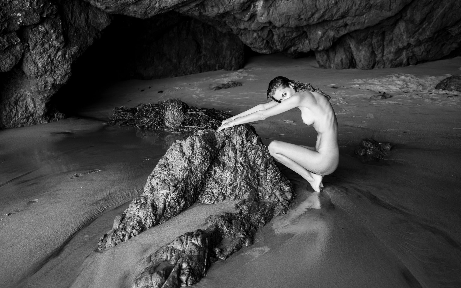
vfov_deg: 35.3
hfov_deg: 54.0
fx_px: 452
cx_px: 231
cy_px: 151
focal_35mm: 36
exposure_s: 1/125
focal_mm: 35
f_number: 2.8
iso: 250
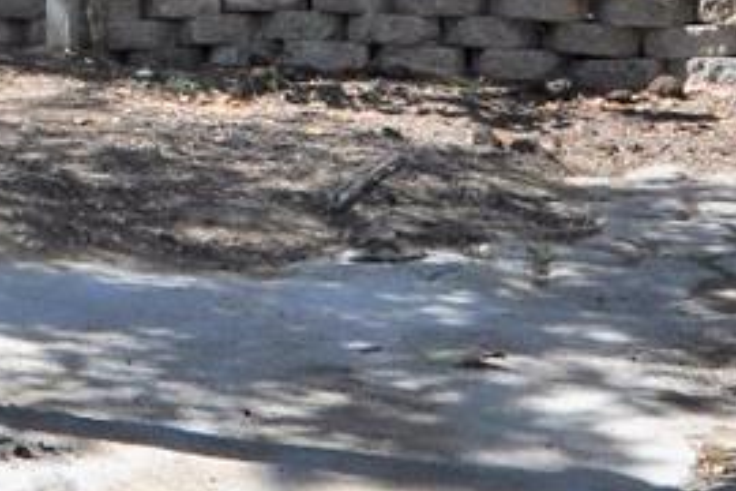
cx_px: -311
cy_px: -155
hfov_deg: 18.5
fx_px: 2044
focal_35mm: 100
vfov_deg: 13.2
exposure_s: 1/320
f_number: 9
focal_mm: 12
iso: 200
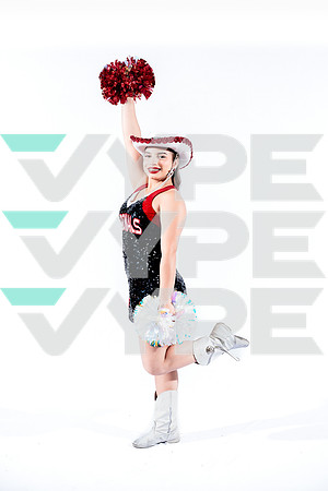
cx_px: 164
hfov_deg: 31.1
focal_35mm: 43
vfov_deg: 45.2
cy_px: 246
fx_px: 590
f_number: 4.5
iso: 250
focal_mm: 43.2
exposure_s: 1/250
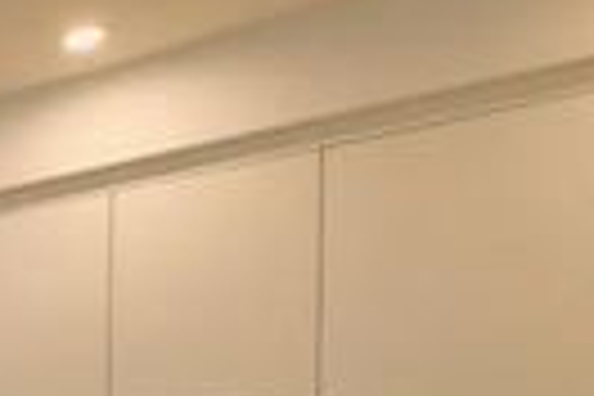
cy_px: 652
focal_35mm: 73
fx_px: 1204
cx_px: -770
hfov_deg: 16.0
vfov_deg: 16.4
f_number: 7.1
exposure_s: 1/4
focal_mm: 10
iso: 250
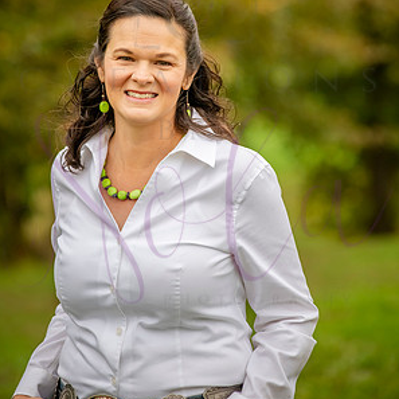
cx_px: 199
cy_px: 128
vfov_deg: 9.3
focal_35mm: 187
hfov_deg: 9.4
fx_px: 2439
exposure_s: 1/800
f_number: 4.5
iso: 1000
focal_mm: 145
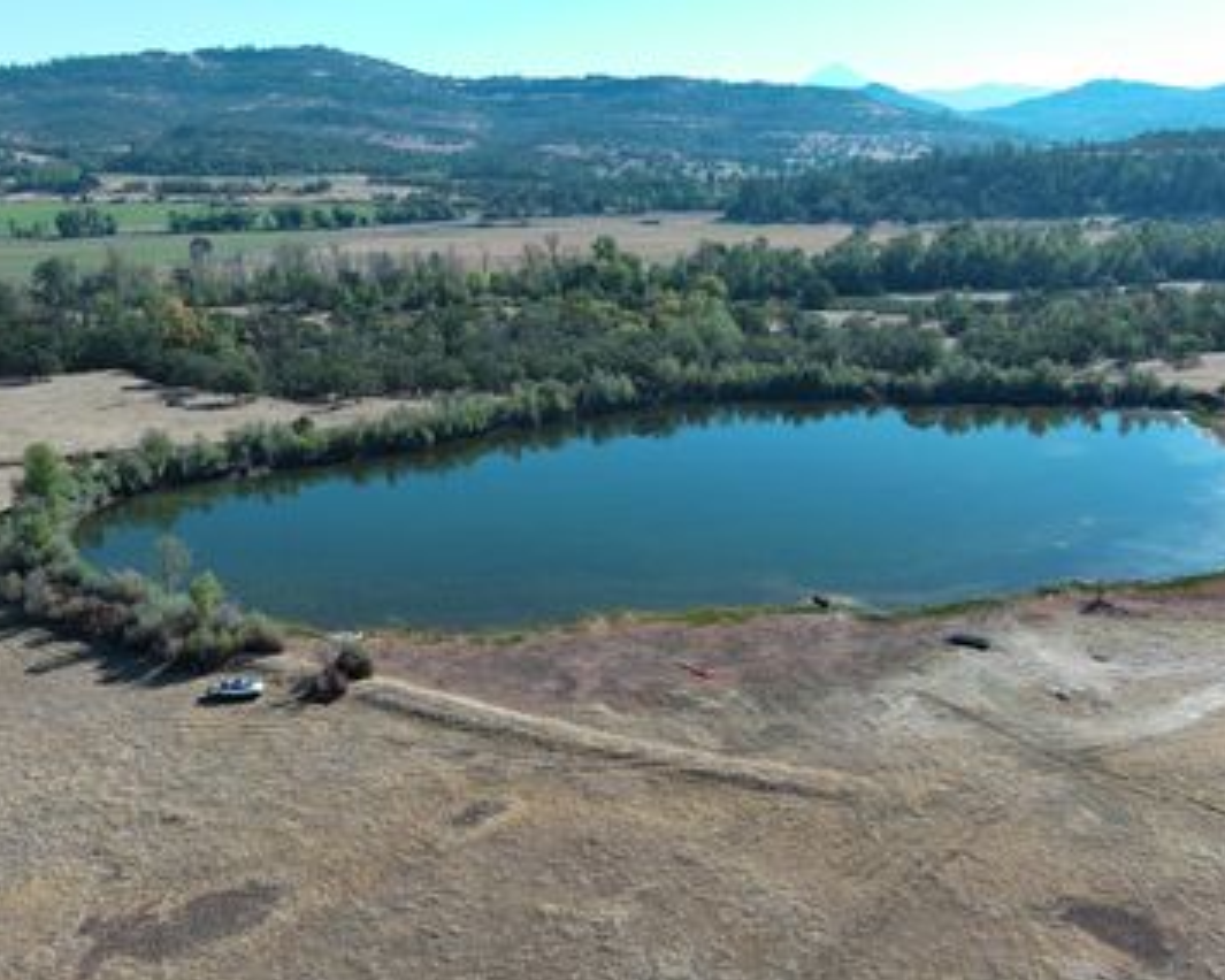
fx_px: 1196
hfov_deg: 54.2
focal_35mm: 33
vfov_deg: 44.5
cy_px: 492
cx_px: 602
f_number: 2.8
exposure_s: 1/883
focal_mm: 10.57
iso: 100
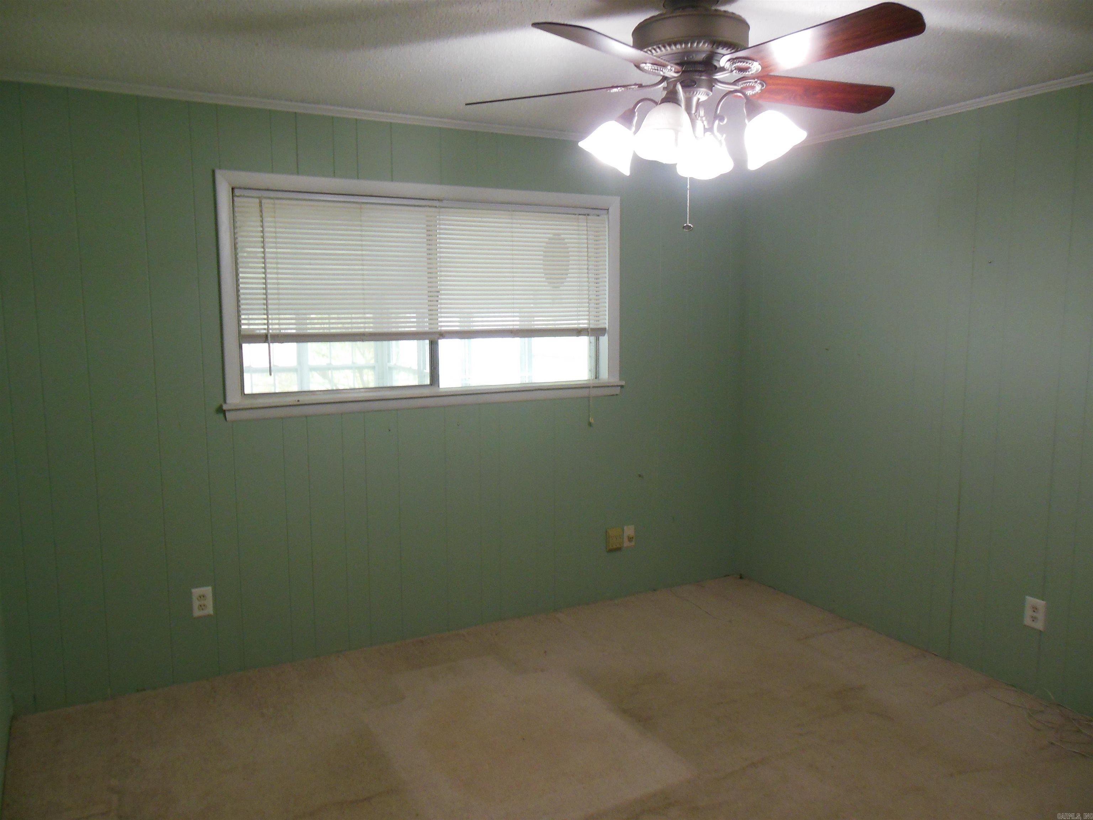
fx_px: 789
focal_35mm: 25
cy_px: 410
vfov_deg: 54.9
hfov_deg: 69.4
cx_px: 546
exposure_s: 1/30
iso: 400
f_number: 3.2
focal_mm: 4.5
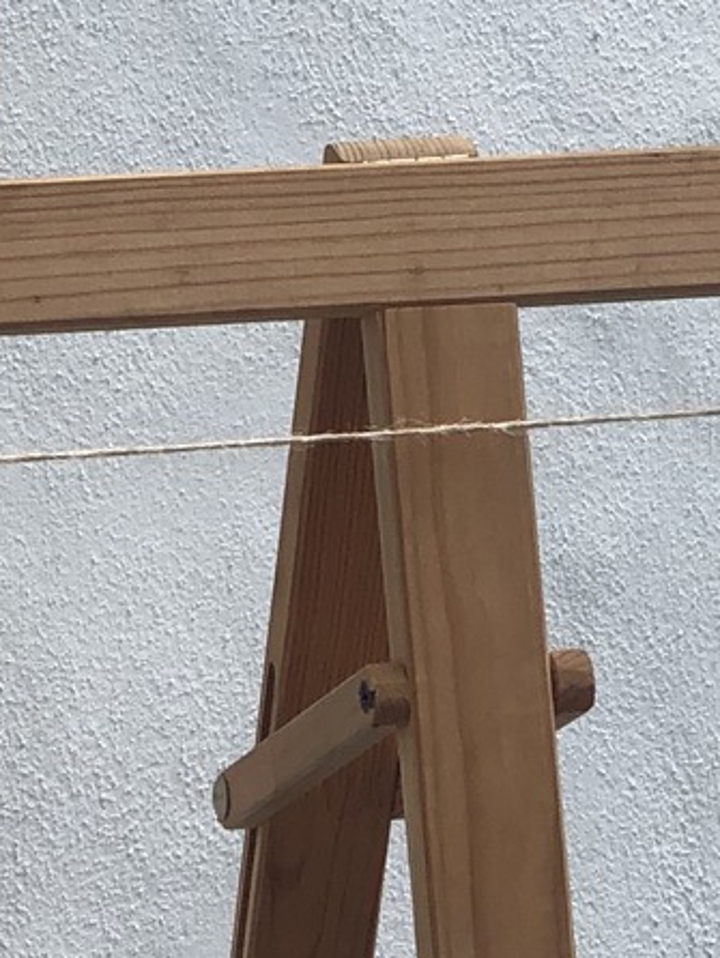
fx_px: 6456
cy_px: -84
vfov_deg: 8.4
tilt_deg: -7.5
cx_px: 322
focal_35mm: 233
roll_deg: -0.8
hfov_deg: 6.4
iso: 16
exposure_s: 1/899
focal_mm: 6
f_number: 2.4
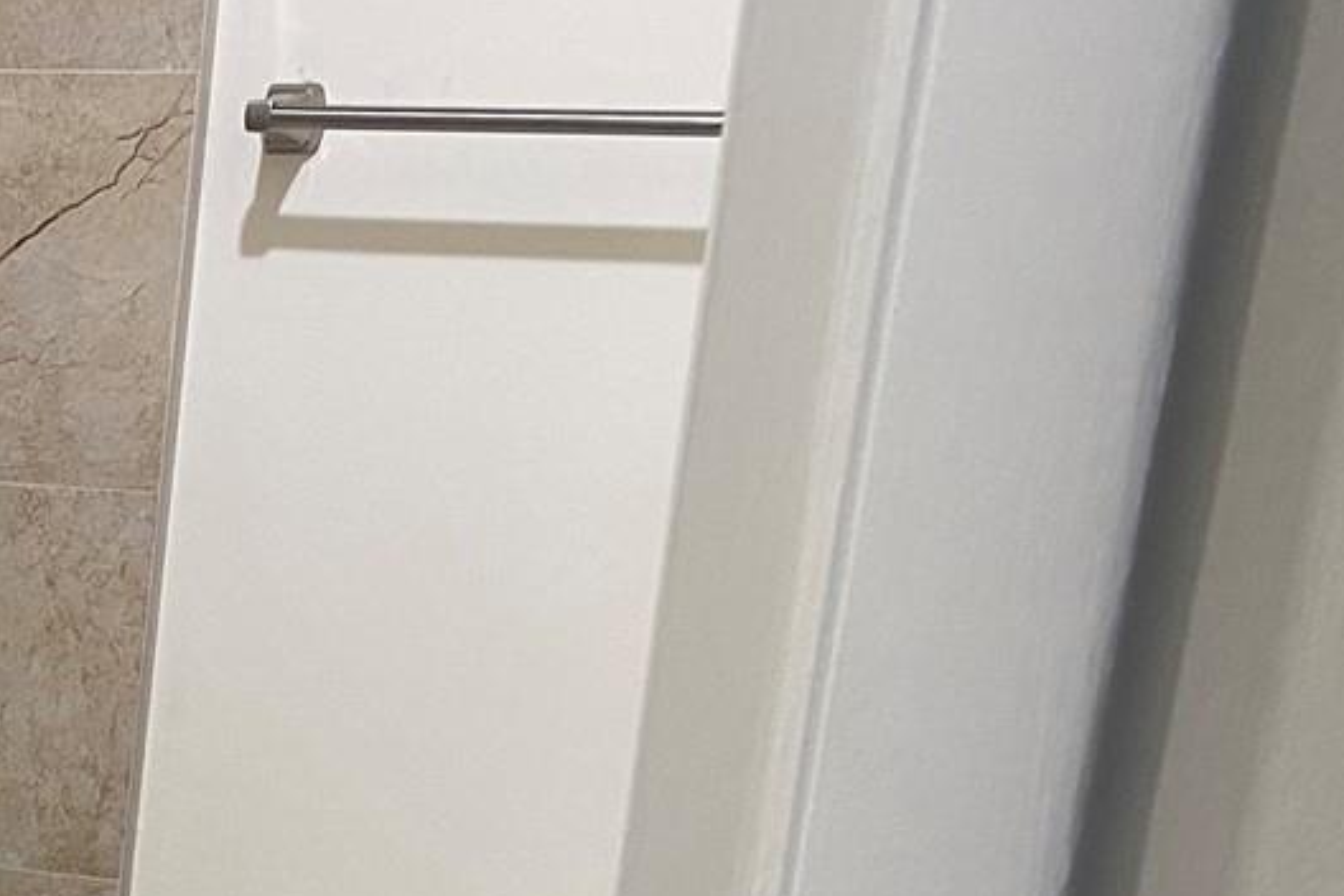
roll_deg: -0.8
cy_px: 1196
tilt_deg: -19.7
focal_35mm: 82
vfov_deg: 15.7
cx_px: -532
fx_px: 3061
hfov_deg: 21.6
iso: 100
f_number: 1.8
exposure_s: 1/60
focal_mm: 4.25
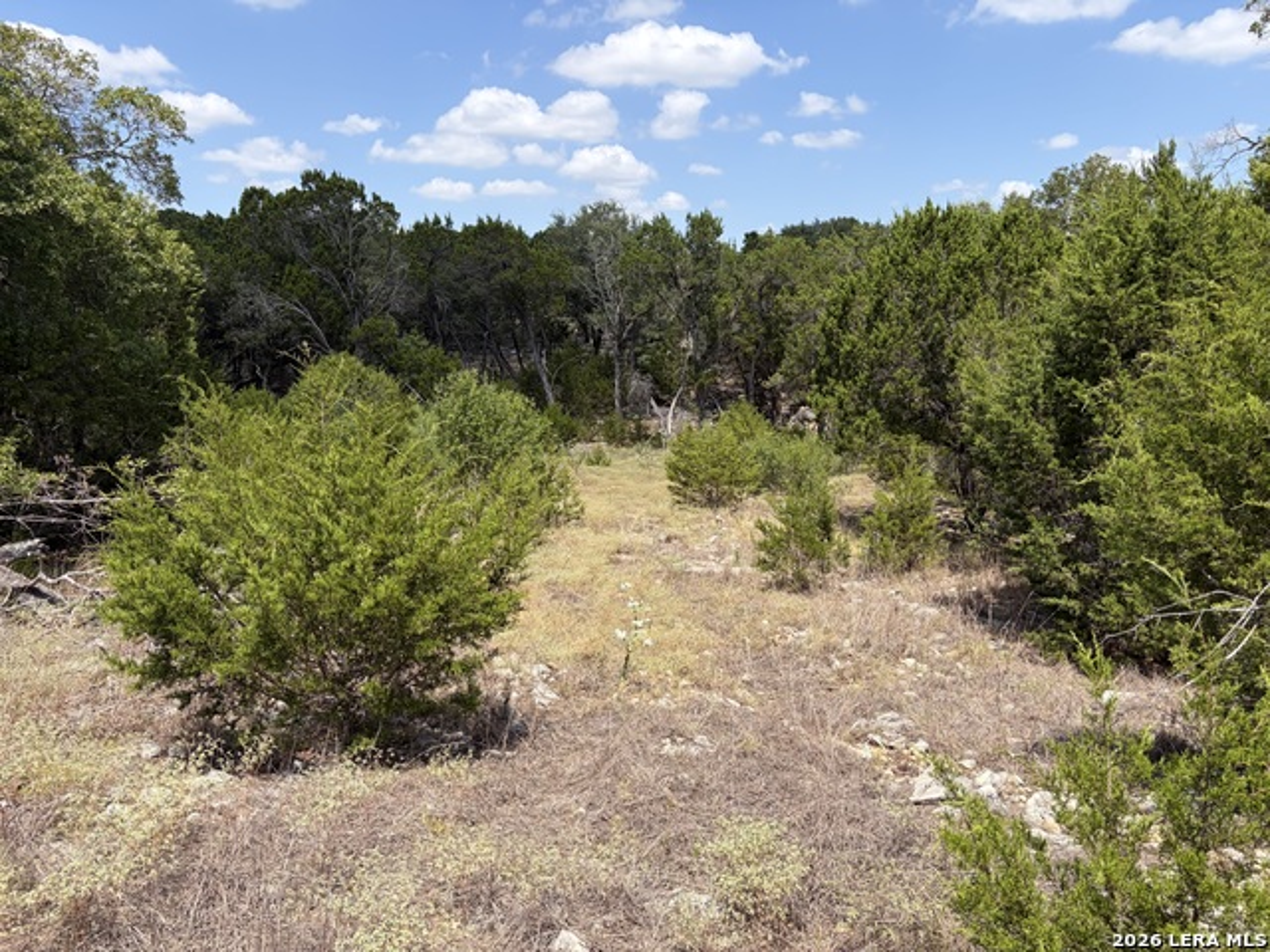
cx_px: 635
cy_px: 476
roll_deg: +2.0
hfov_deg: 67.3
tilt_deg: -10.5
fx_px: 954
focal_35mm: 26
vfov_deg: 53.1
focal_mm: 5.96
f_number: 1.6
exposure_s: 1/2538
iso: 50
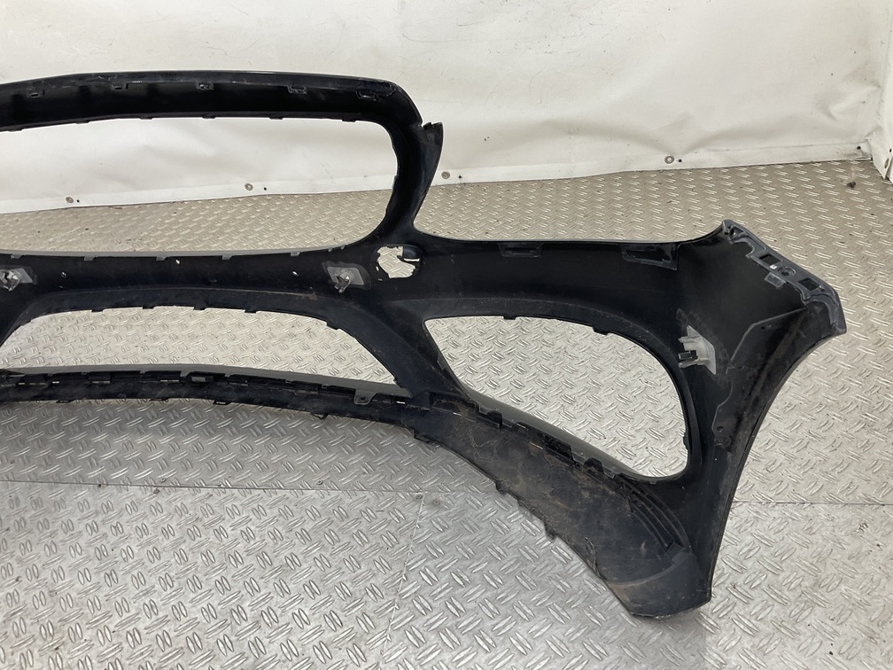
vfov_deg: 48.2
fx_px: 748
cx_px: 446
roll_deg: +8.4
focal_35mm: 29
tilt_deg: -32.8
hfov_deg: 61.7
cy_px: 335
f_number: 1.8
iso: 40
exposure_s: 1/120
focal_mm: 3
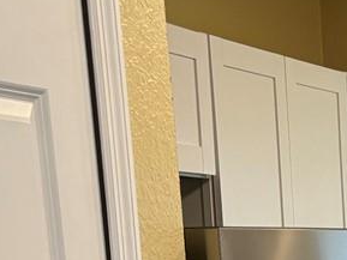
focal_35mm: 144
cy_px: 591
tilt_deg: -12.9
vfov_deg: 9.4
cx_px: 665
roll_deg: +0.3
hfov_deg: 12.3
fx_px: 1444
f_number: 1.6
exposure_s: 1/60
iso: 80
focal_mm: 5.96
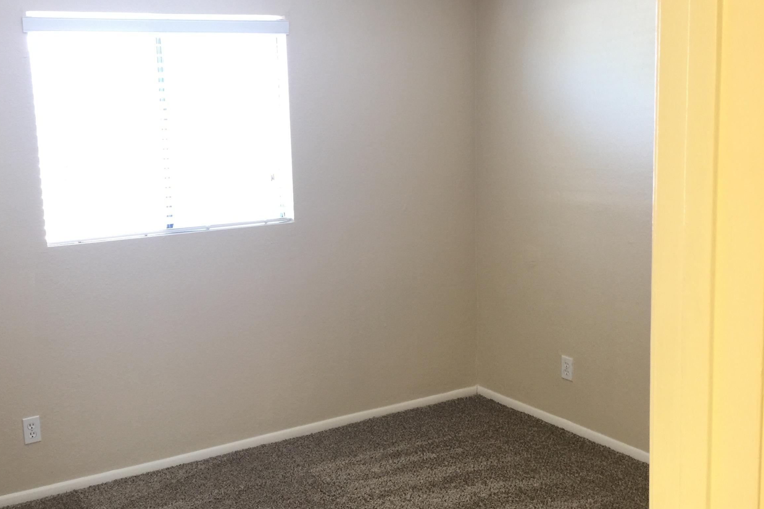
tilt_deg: -8.8
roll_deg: +2.4
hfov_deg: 49.0
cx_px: 279
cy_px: 243
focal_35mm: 39
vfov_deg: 34.2
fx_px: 828
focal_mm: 4.15
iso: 50
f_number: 2.2
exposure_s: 1/15
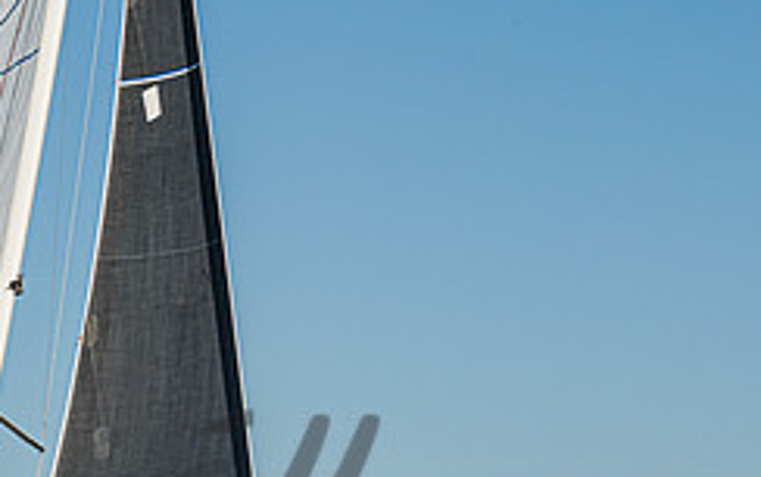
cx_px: -223
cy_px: 577
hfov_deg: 6.7
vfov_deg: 4.2
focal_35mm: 312
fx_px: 6477
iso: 400
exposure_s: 1/2000
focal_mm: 100
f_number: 9
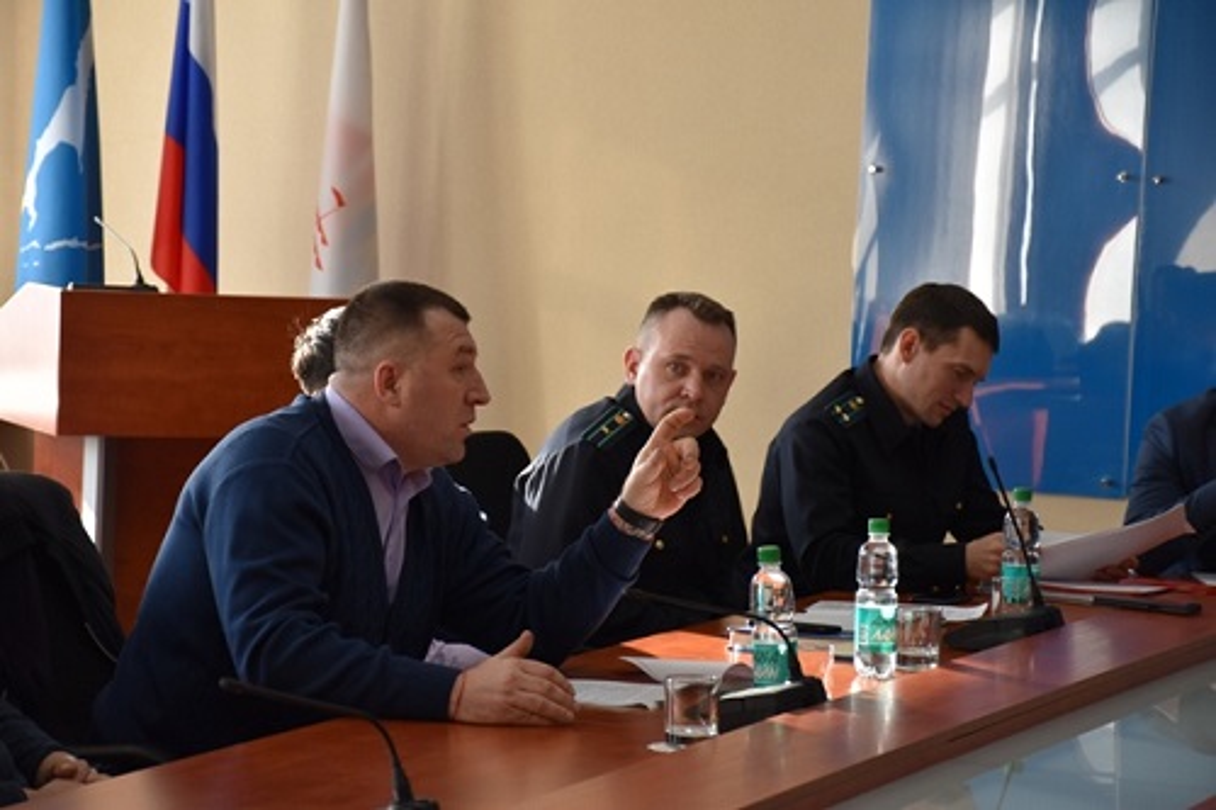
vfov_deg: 12.2
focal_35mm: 112
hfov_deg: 18.2
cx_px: 608
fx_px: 3799
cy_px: 405
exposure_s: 1/250
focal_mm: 75
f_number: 5
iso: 560
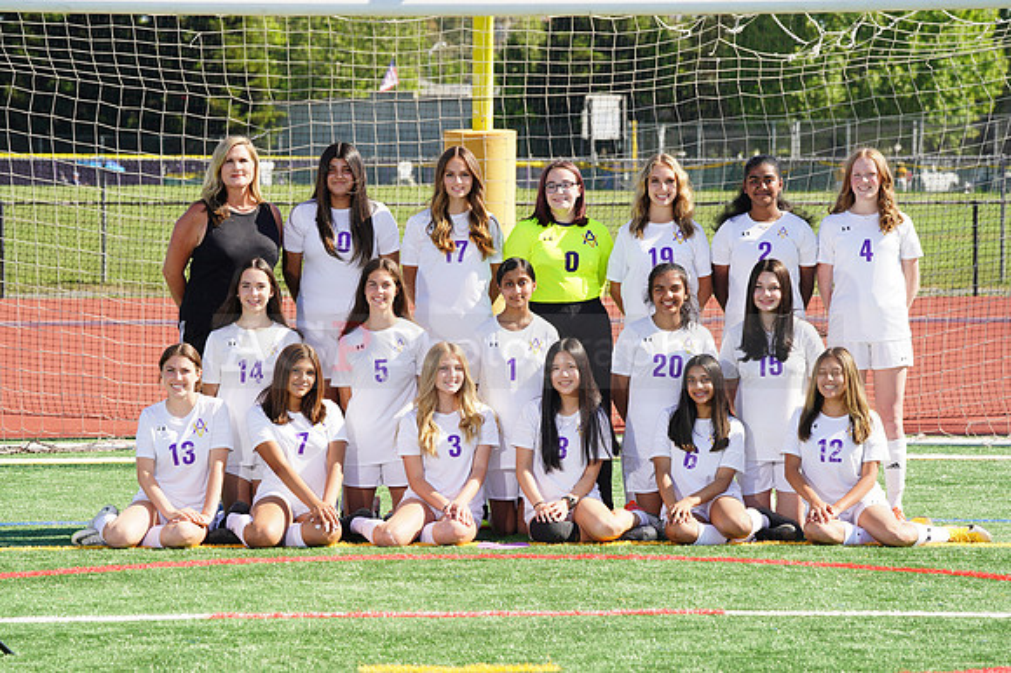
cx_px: 506
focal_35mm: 171
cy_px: 336
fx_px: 4799
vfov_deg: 8.0
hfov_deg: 12.0
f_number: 10
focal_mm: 171
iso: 200
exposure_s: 1/250
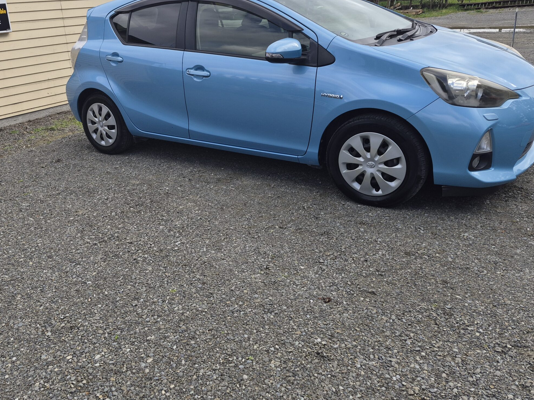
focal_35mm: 30
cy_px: 171
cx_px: 212
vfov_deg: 46.7
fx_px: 463
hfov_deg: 59.4
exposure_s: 1/2256
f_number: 1.8
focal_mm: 5.4
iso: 80
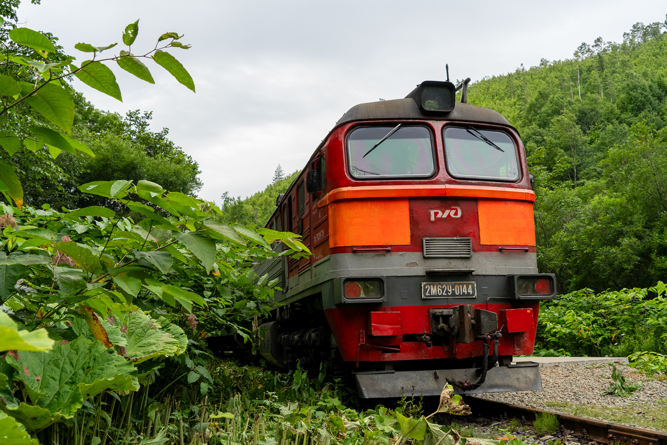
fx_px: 667
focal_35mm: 36
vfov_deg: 36.9
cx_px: 334
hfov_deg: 53.1
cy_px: 222
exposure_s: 1/200
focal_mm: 36
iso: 1250
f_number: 7.1
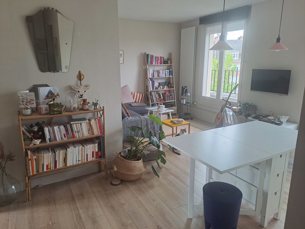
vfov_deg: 54.9
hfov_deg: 69.4
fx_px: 220
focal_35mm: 25
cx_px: 152
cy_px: 114
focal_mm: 4.65
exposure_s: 1/50
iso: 80
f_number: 1.8
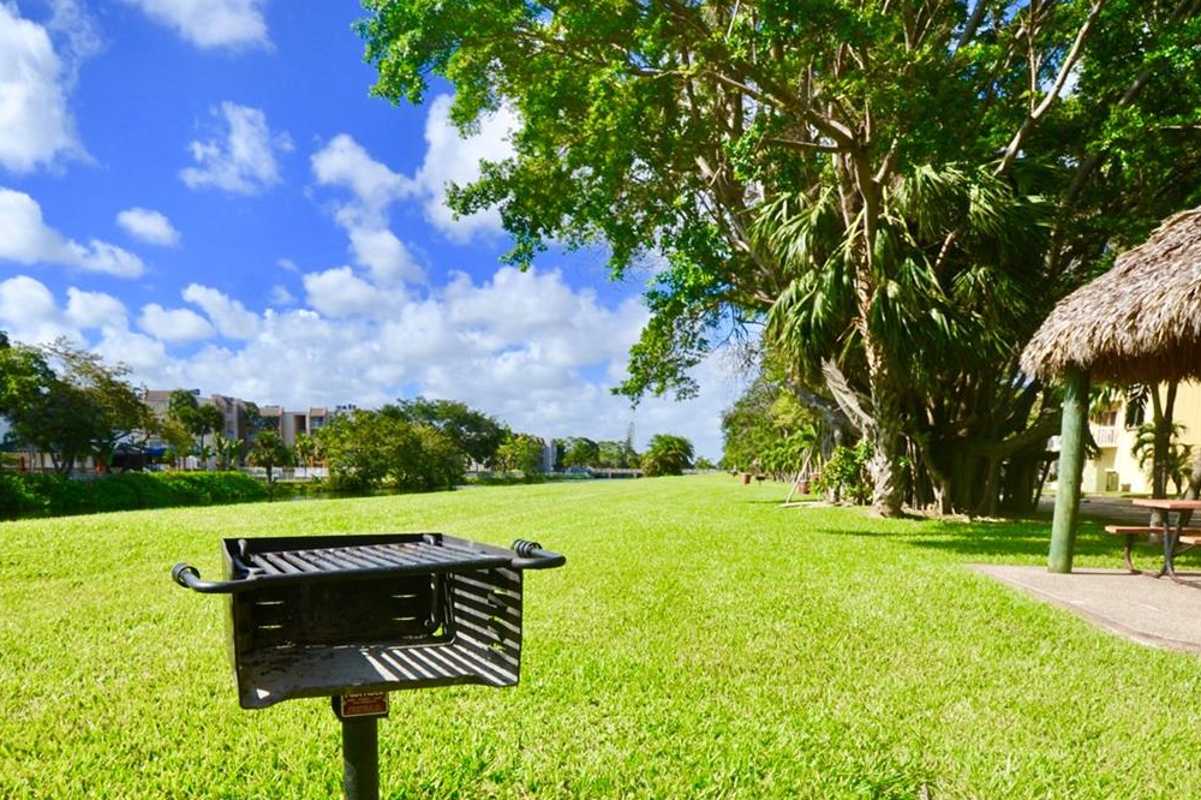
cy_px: 586
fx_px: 800
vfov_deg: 51.2
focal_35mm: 24
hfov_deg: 73.0
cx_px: 485
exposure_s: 1/250
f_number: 8
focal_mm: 10
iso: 100
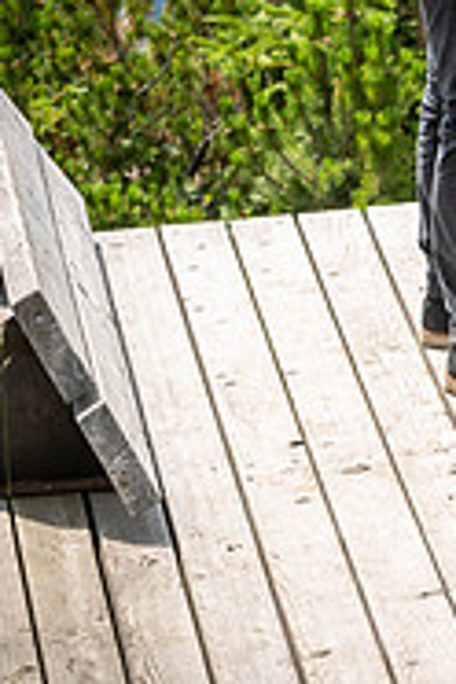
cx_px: 542
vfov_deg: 8.0
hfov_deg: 5.4
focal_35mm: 254
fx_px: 4826
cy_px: -70
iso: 100
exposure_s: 1/400
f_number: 5
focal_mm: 105
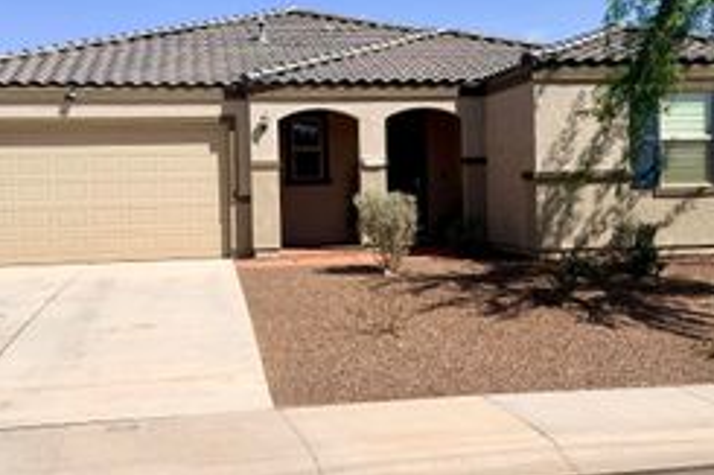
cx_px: 373
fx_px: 1011
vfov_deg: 26.4
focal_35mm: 51
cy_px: 188
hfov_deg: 38.9
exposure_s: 1/8130
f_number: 1.78
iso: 80
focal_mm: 6.76
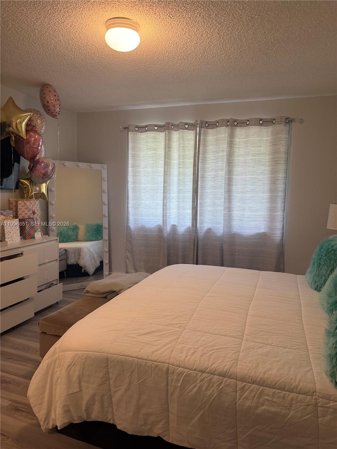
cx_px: 168
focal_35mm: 24
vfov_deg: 71.6
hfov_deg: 56.8
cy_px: 224
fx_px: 312
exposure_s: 1/60
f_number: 1.78
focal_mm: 6.76
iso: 160
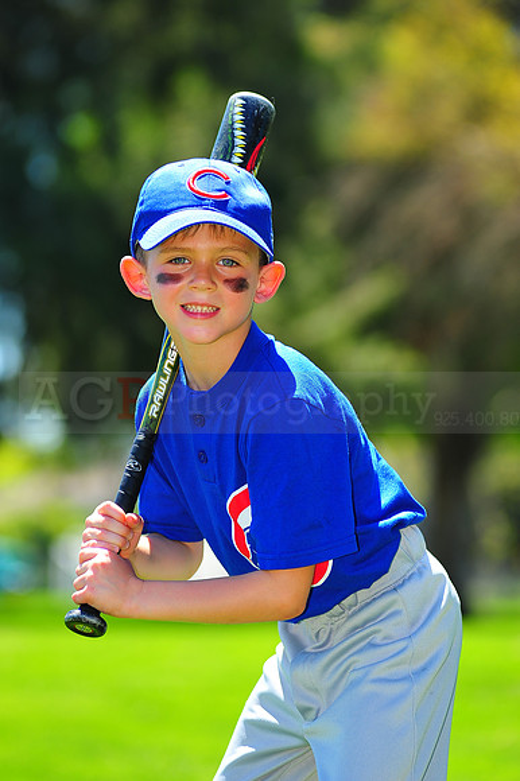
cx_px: 260
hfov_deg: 7.6
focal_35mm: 180
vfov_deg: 11.4
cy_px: 390
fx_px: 3904
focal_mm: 180
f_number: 5
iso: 200
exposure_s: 1/400
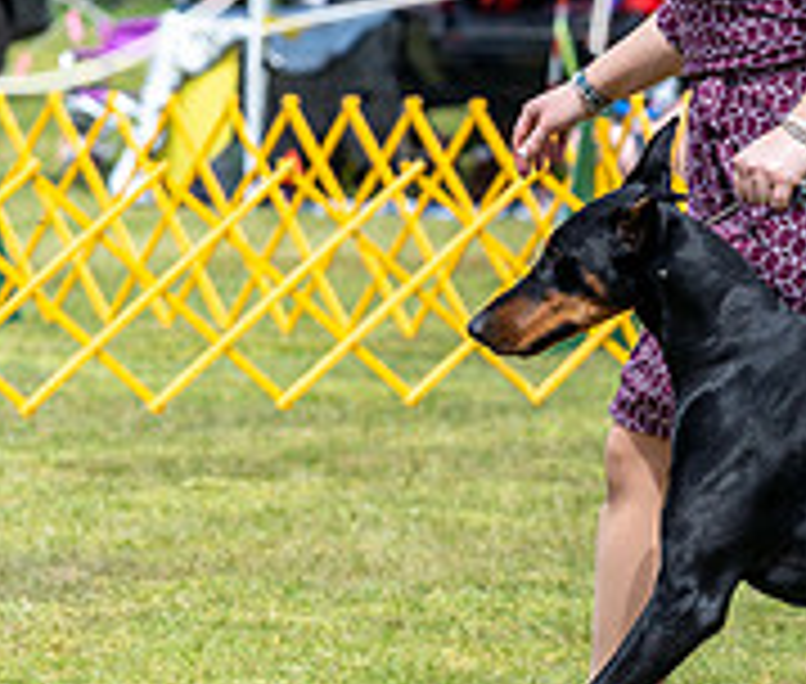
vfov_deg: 4.1
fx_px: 9628
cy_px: 195
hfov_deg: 4.8
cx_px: 995
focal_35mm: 394
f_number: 4.5
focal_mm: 112
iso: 100
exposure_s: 1/640
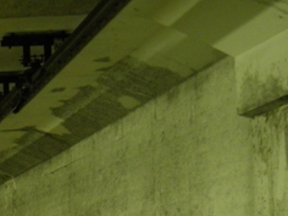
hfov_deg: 14.1
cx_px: -196
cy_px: 397
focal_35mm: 127
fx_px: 1057
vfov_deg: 10.9
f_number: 2.8
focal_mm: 4.9
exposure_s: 1/15
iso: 100
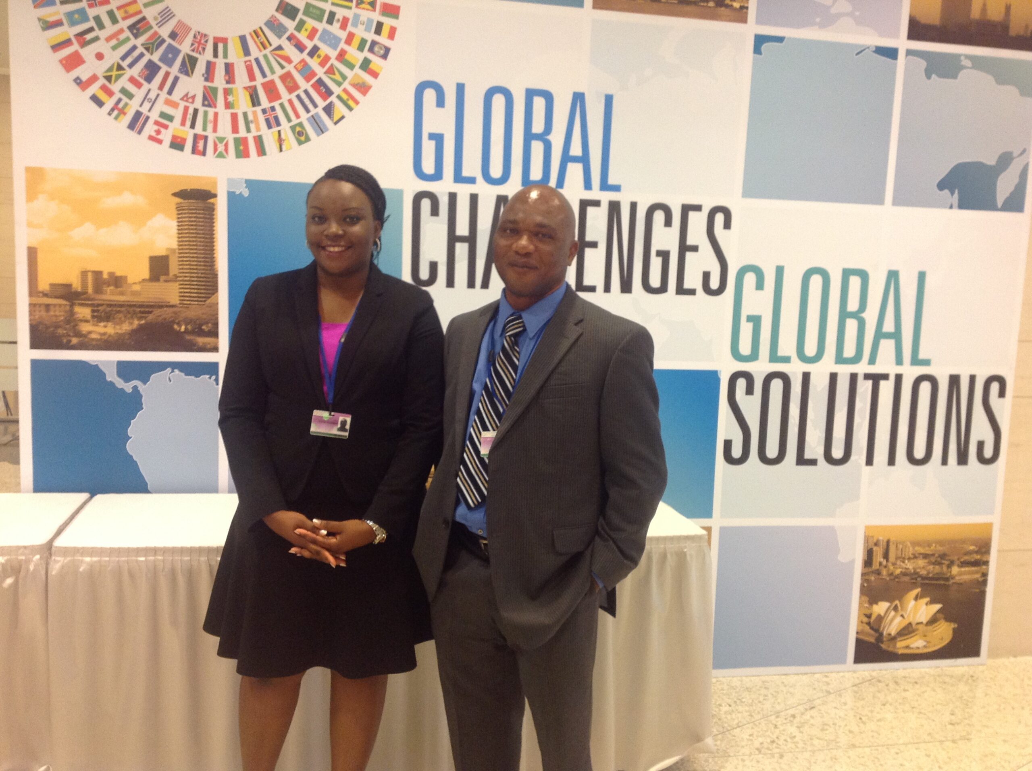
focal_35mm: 35
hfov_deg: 52.7
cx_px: 516
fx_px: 1042
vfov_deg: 40.6
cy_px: 386
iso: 160
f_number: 2.4
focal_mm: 4.28
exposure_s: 1/15
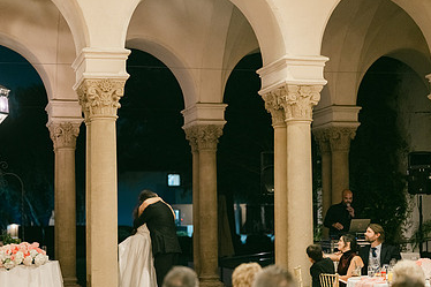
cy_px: 202
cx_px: 150
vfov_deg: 19.1
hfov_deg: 28.3
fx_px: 850
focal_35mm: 71
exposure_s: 1/125
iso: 4000
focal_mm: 55
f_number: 1.7
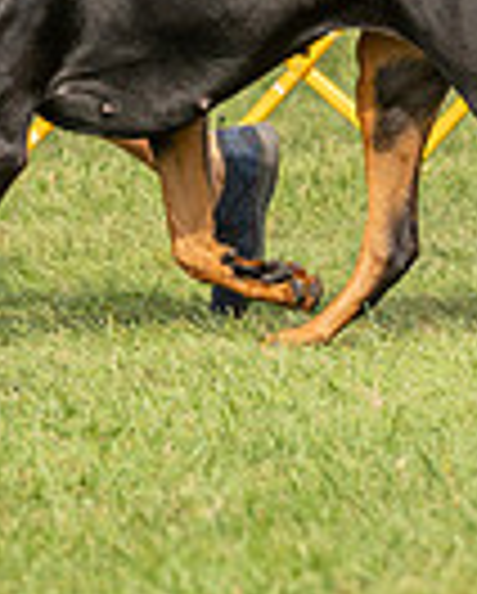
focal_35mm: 751
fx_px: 13222
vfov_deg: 2.6
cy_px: -241
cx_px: 72
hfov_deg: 2.1
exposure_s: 1/2000
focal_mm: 182
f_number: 4.5
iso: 1000
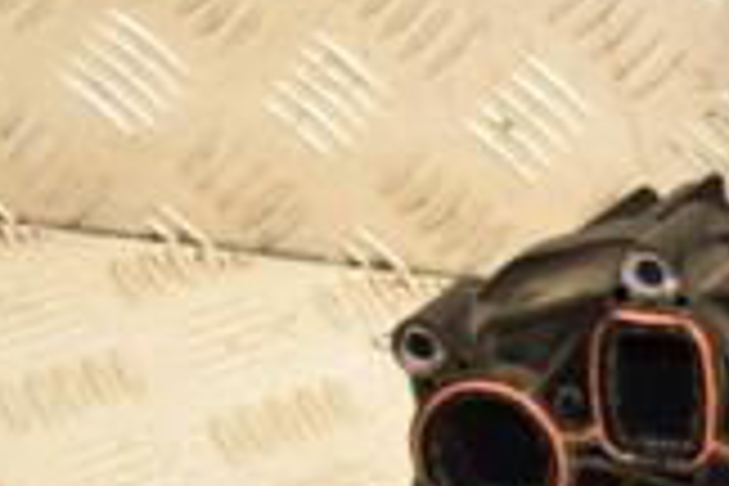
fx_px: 3946
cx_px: 1251
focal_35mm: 195
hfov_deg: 10.1
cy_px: 225
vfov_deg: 7.0
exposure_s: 1/200
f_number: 5
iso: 800
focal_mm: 35
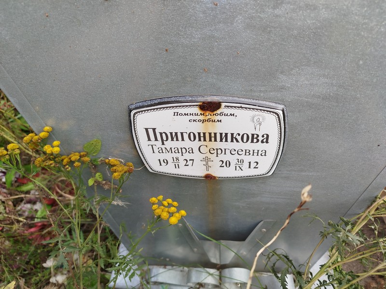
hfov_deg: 71.6
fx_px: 268
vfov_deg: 56.8
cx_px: 193
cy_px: 144
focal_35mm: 24
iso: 50
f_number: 1.7
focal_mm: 5.31
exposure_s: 1/209
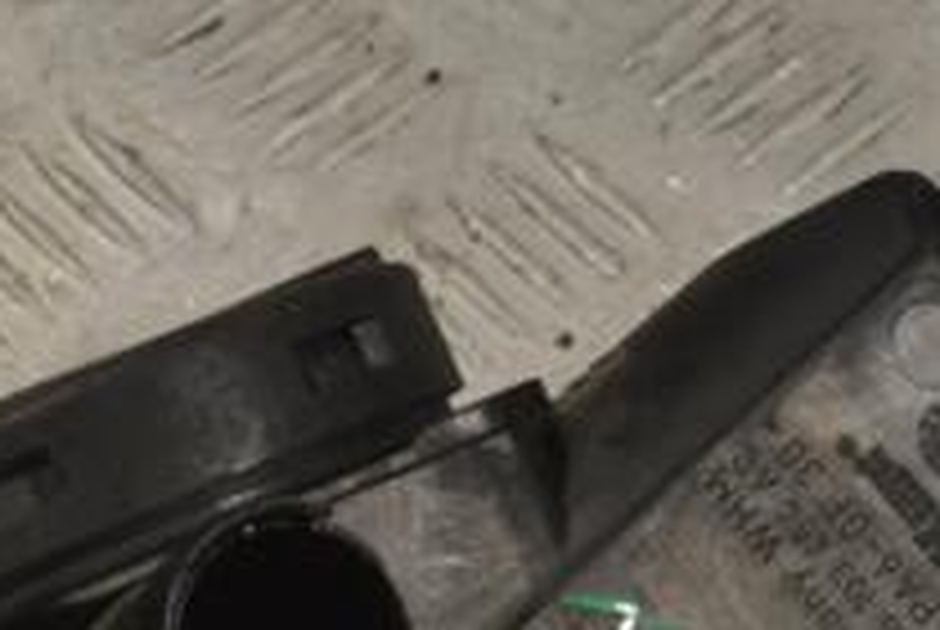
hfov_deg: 10.6
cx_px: 751
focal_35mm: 193
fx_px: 5058
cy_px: 747
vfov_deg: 7.1
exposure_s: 1/400
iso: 3200
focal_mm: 45
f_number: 10
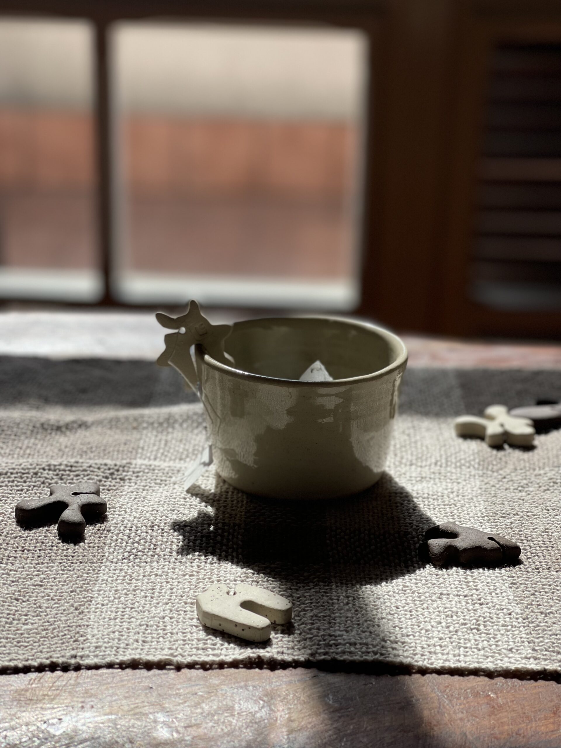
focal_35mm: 64
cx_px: 280
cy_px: 374
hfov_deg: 22.9
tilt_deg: -20.9
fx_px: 1383
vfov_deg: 30.3
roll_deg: -1.7
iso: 32
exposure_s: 1/1130
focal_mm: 7.5
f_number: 2.2
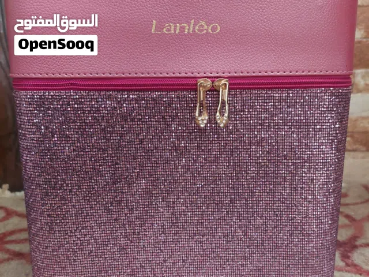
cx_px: 184
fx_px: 266
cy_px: 138
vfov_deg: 54.9
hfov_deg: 69.4
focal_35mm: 25
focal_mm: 5.23
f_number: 1.8
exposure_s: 1/25
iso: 500
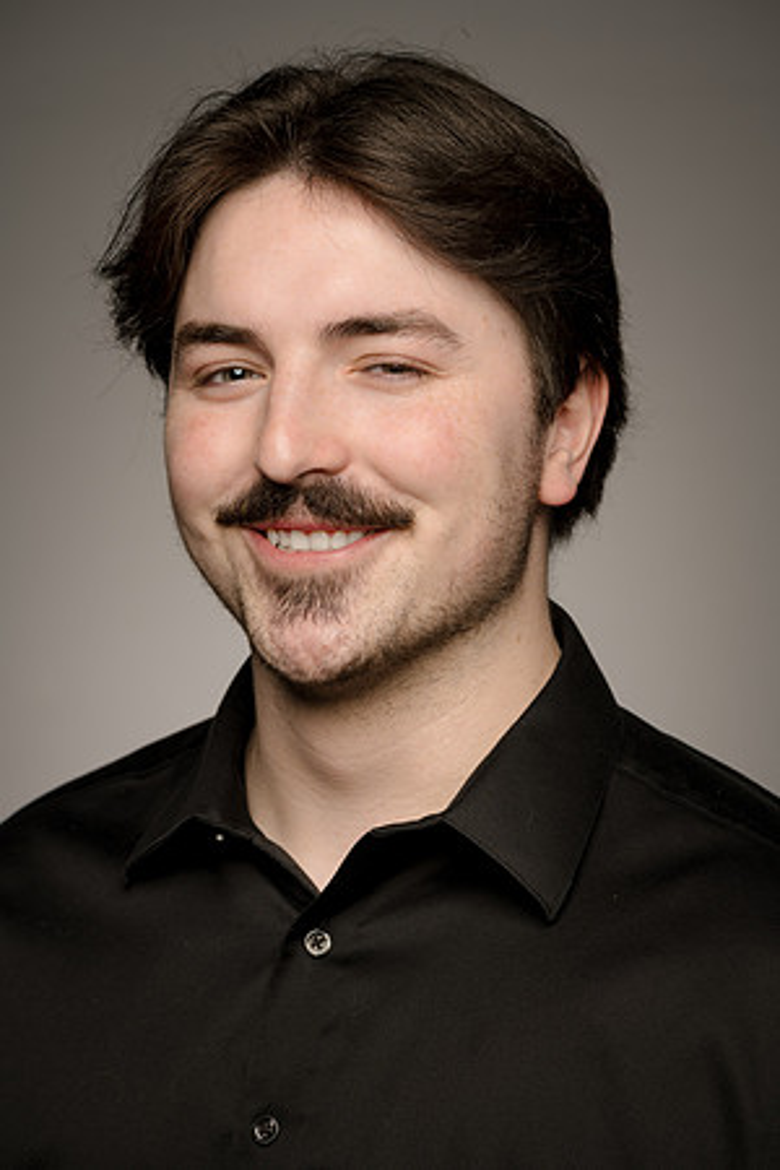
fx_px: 3412
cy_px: 585
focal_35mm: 105
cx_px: 390
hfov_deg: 13.0
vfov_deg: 19.5
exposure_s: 1/160
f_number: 8
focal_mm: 105
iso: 100
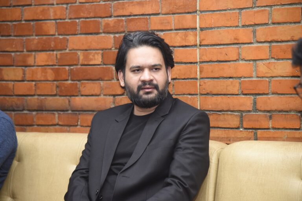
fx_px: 1007
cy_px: 100
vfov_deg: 11.4
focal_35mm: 120
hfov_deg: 17.1
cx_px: 151
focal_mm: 120
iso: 1250
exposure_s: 1/80
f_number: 4
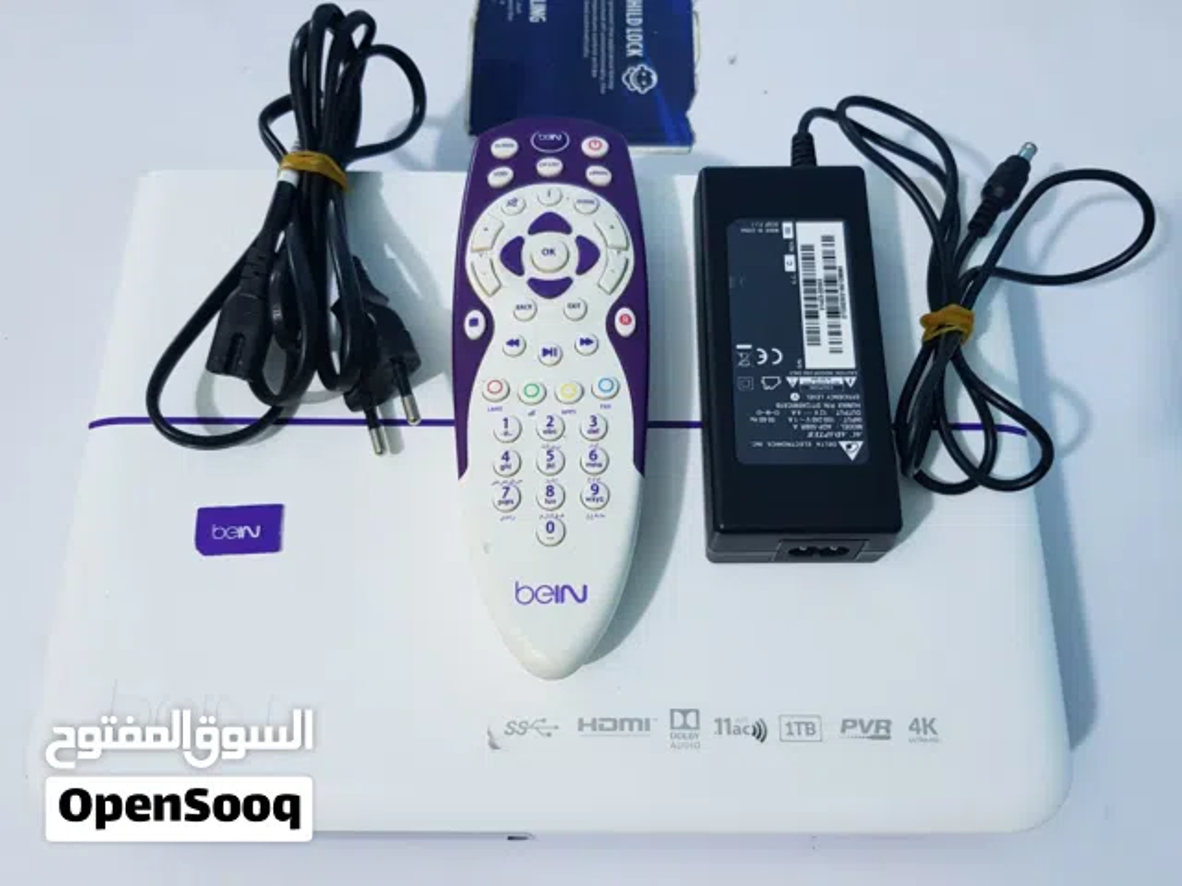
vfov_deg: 53.1
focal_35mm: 26
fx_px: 888
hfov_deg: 67.3
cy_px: 443
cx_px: 591
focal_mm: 4.3
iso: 200
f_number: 1.7
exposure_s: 1/50
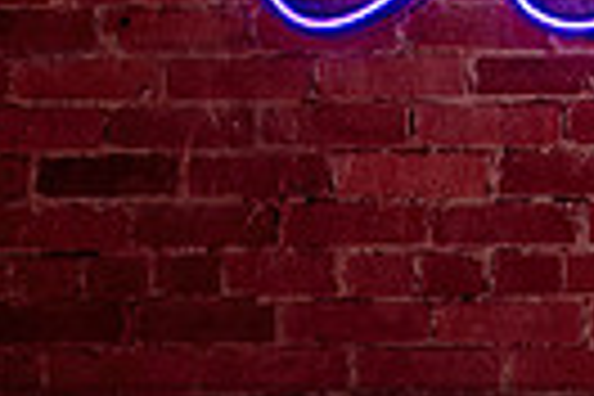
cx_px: 894
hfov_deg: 5.7
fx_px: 5956
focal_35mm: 361
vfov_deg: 3.8
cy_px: -221
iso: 1600
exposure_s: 1/320
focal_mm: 70
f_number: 2.8
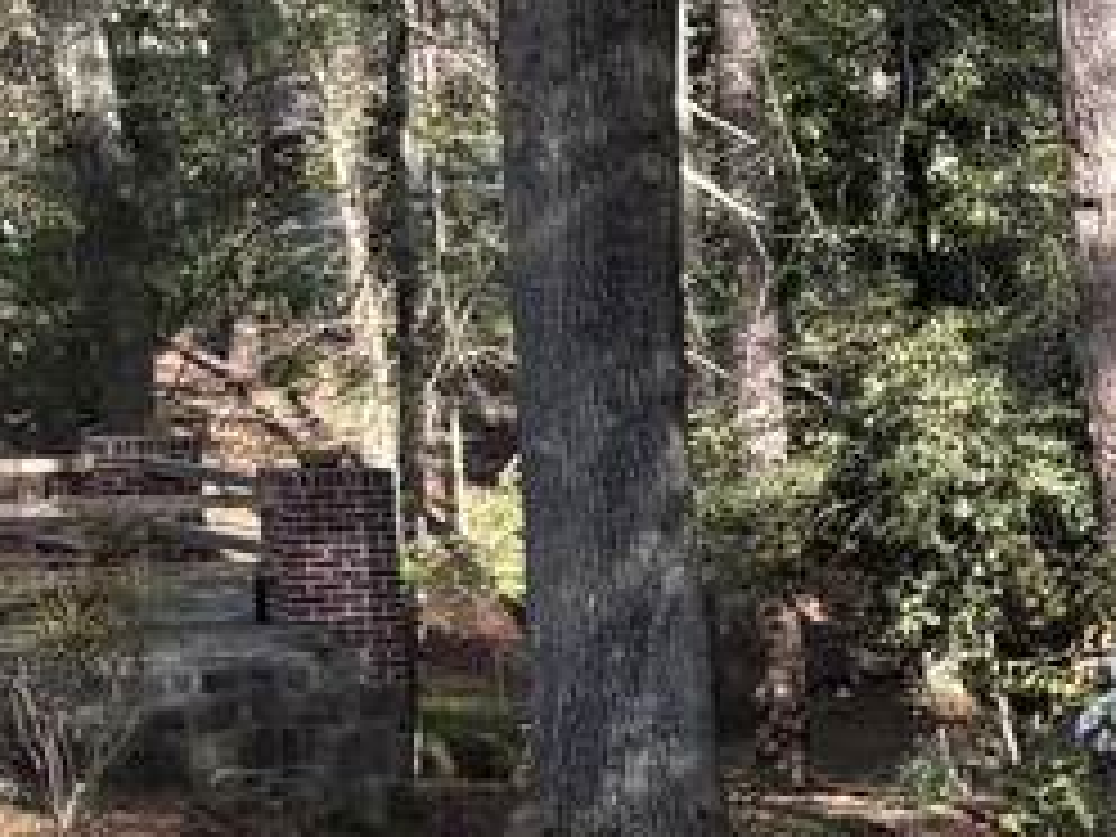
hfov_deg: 12.9
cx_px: 2196
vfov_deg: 10.9
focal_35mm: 134
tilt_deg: -9.8
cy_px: 909
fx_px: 4320
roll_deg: +0.1
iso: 50
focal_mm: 5.96
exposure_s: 1/539
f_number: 1.6
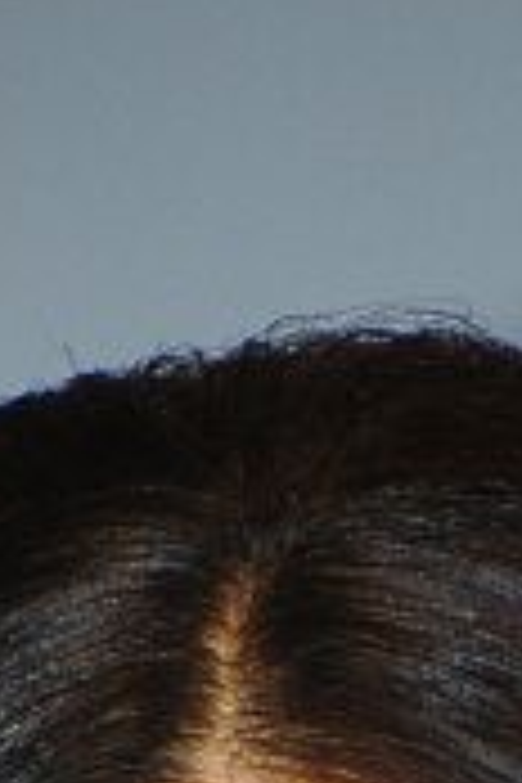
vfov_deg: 1.2
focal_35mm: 1754
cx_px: 232
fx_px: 38147
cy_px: 2646
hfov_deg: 0.8
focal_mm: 170
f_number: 6
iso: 400
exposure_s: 1/160
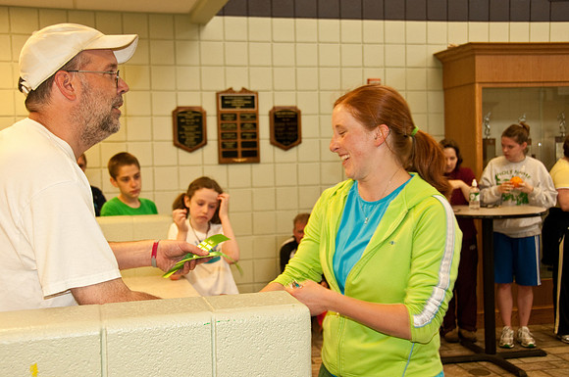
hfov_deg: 42.4
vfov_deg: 28.9
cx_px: 284
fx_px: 734
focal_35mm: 46
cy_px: 188
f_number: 4
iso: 400
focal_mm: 31
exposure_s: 1/60
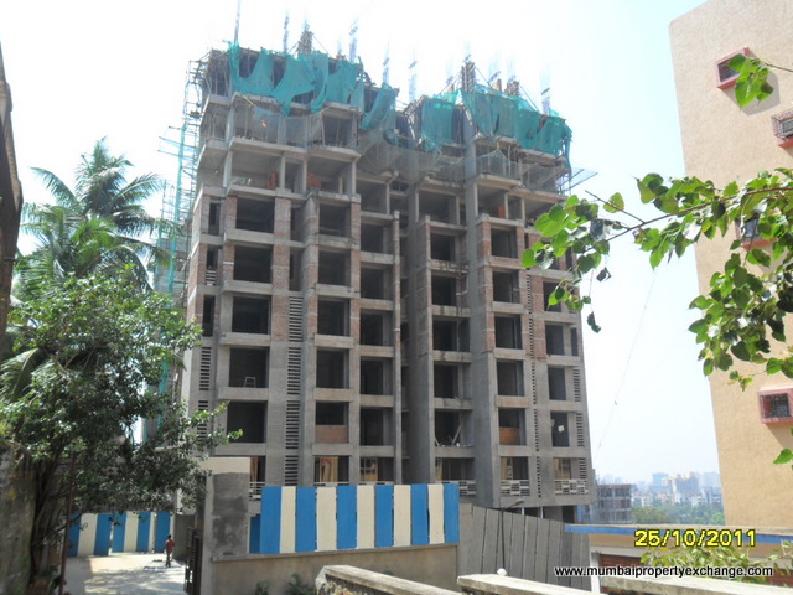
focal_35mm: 32
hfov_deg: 56.8
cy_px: 298
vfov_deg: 44.2
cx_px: 396
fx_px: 733
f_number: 3.7
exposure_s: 1/500
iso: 100
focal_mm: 5.7
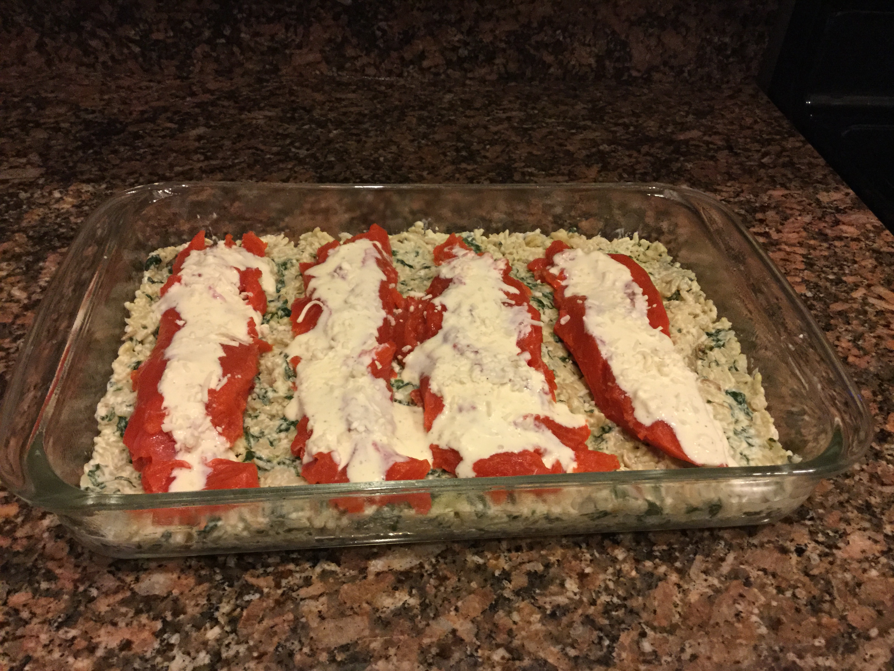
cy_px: 336
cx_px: 447
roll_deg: -7.2
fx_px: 801
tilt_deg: -40.9
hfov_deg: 58.4
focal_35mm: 31
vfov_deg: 45.4
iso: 200
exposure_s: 1/17
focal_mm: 3.3
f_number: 2.4
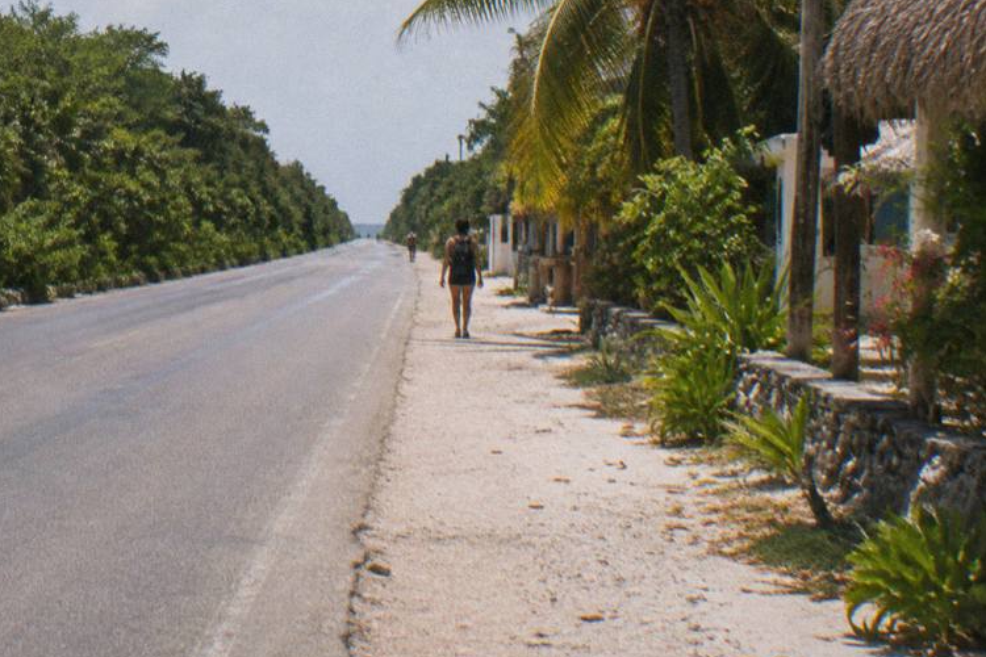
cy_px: 240
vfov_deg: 40.8
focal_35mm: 32
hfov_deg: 57.5
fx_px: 876
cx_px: 334
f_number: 7.1
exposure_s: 1/400
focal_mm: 24
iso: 320
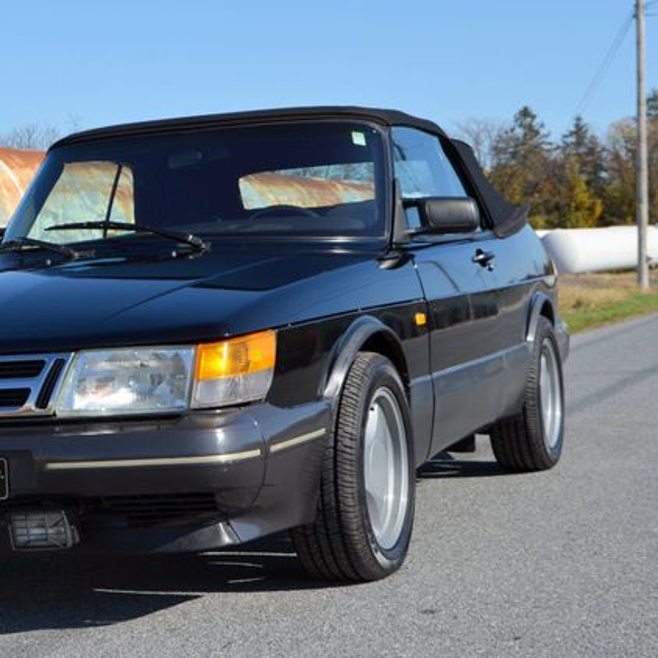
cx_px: 162
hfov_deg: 20.2
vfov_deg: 20.4
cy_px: 329
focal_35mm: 85
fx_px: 1828
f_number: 8
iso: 100
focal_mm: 44
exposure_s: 1/250
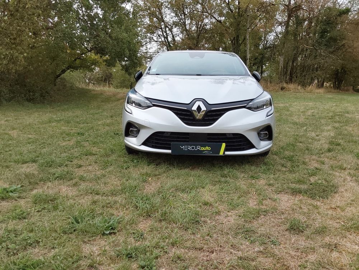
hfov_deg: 63.4
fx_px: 290
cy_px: 135
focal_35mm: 28
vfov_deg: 49.7
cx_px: 180
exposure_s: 1/669
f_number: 1.9
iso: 50
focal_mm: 2.91
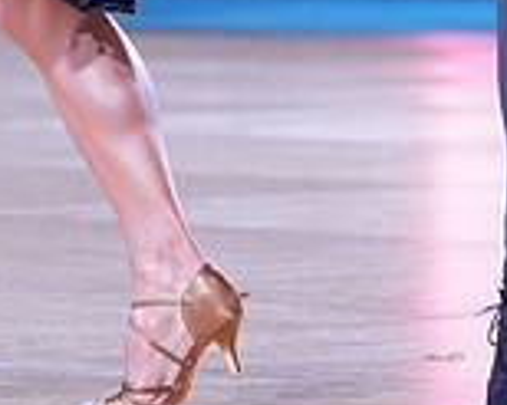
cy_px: -385
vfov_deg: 2.6
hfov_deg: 3.3
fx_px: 8892
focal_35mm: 593
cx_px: 545
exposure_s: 1/400
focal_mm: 168
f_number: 5.6
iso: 4000
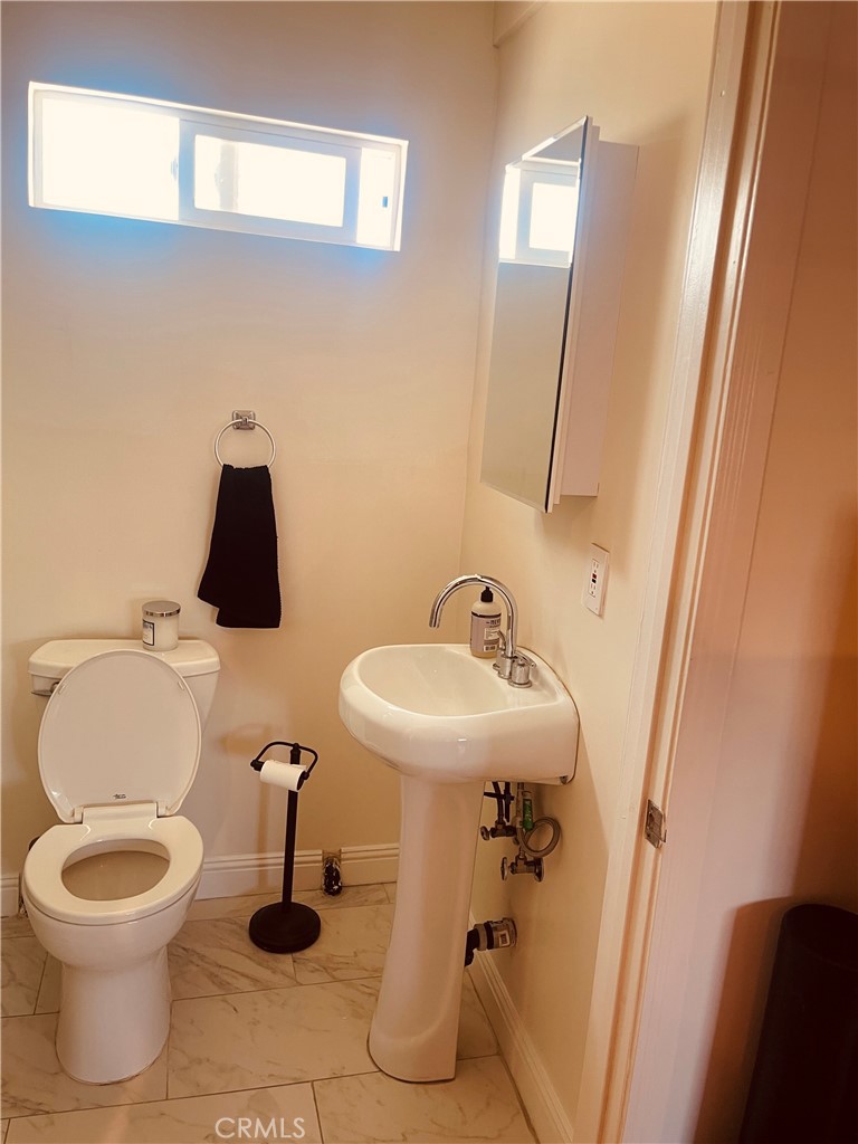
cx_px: 429
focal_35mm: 25
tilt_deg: -12.7
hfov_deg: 54.9
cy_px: 572
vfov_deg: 69.4
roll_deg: -5.0
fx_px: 826
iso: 80
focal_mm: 5.1
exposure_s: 1/60
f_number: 1.6
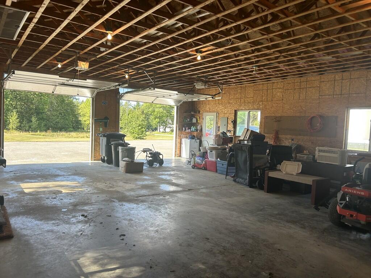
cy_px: 139
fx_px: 279
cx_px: 186
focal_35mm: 26
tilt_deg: -2.6
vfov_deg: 53.1
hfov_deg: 67.3
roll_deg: -2.2
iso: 50
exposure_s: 1/307
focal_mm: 5.7
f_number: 1.5
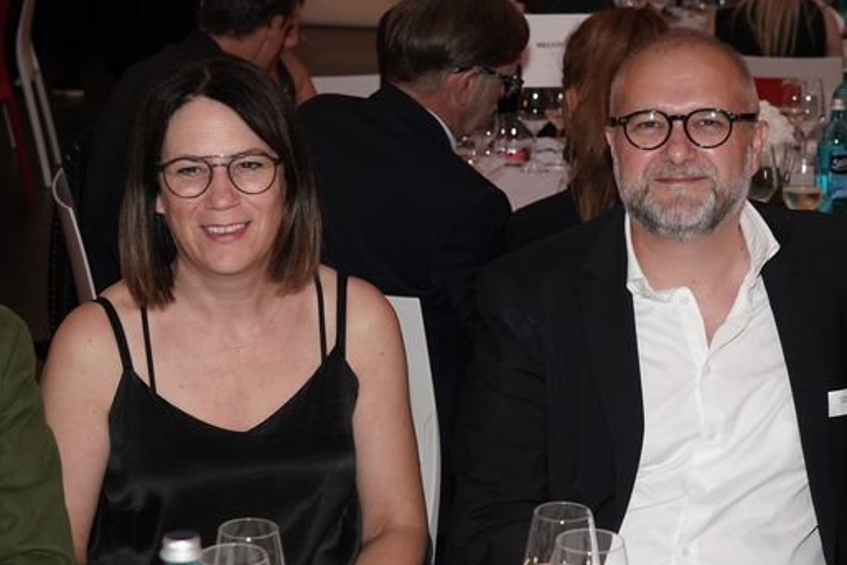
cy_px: 300
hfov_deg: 24.1
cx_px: 506
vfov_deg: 16.3
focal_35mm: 84
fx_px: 1977
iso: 1600
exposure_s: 1/80
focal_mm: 36
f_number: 4.5
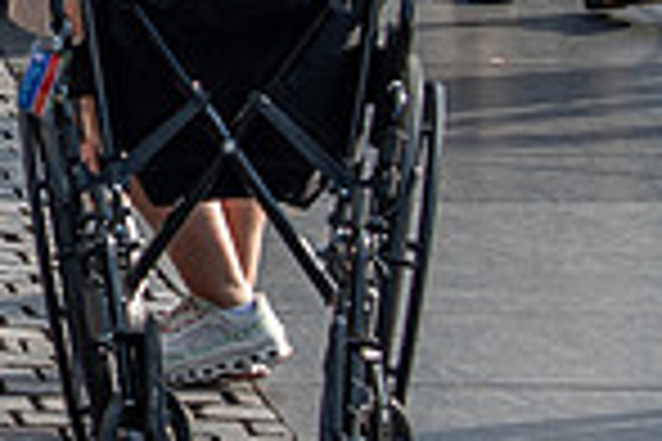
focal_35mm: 258
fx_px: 4744
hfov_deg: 7.7
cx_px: -599
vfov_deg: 5.3
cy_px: -277
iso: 100
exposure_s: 1/160
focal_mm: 48
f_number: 5
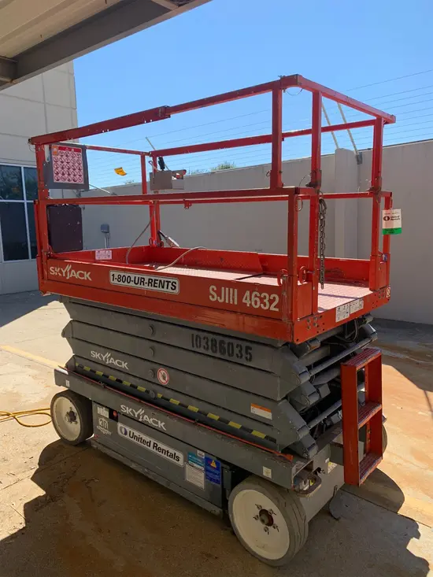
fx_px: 434
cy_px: 288
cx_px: 216
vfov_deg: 67.3
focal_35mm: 26
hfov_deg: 53.1
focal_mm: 4.25
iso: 25
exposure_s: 1/1748
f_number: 1.8
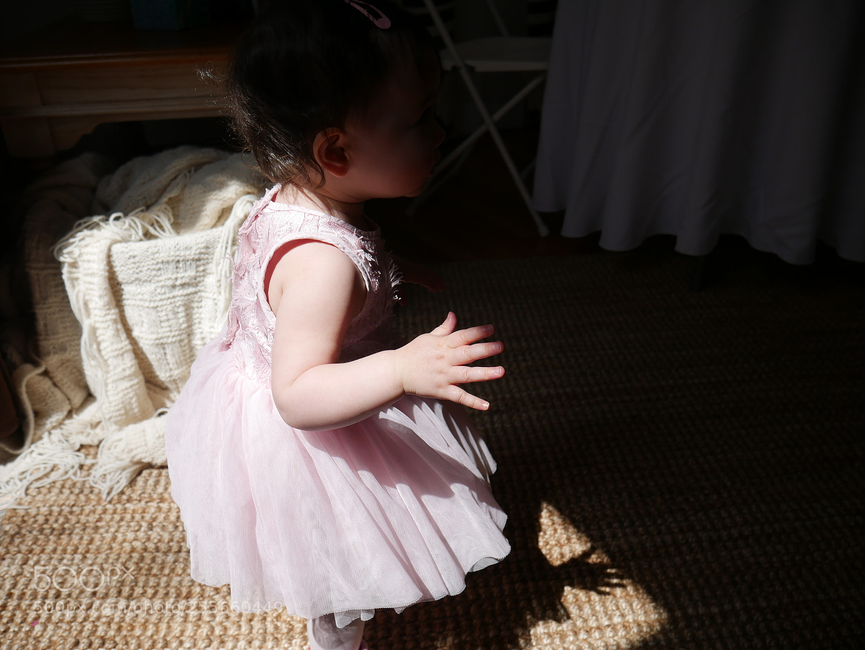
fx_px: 750
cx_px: 432
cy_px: 325
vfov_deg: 46.8
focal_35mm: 30
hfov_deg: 59.9
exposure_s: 1/800
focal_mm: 15
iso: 200
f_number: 4
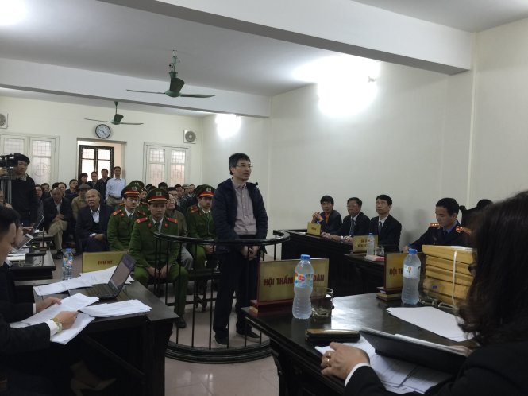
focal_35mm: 29
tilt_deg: -2.9
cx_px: 264
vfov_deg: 48.2
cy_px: 198
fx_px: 442
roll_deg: -4.2
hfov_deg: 61.7
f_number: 2.2
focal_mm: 4.15
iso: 40
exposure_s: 1/17
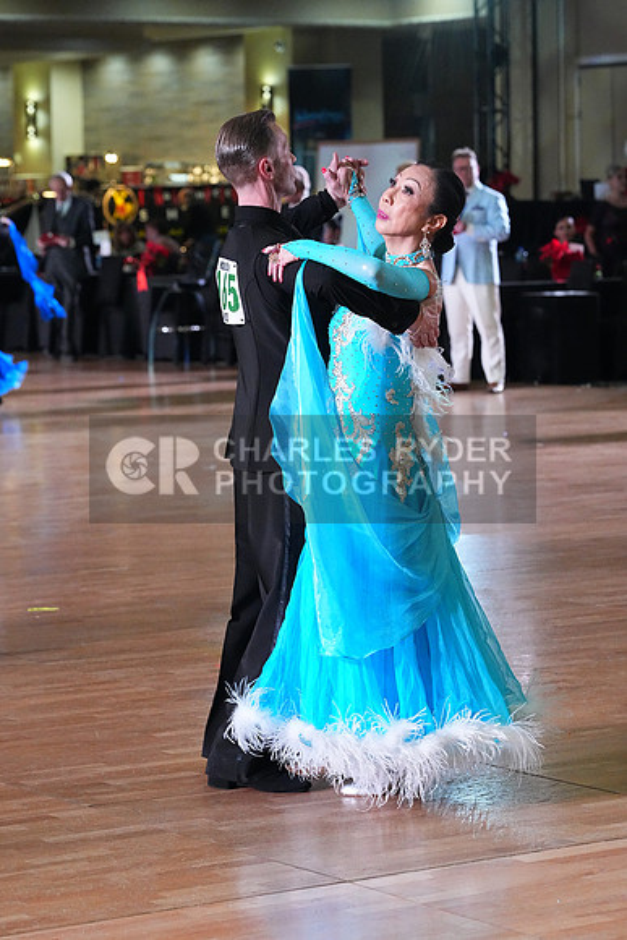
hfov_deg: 11.1
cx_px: 314
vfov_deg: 16.5
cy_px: 470
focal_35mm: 124
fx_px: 3237
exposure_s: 1/400
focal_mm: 124
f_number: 6.3
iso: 10000
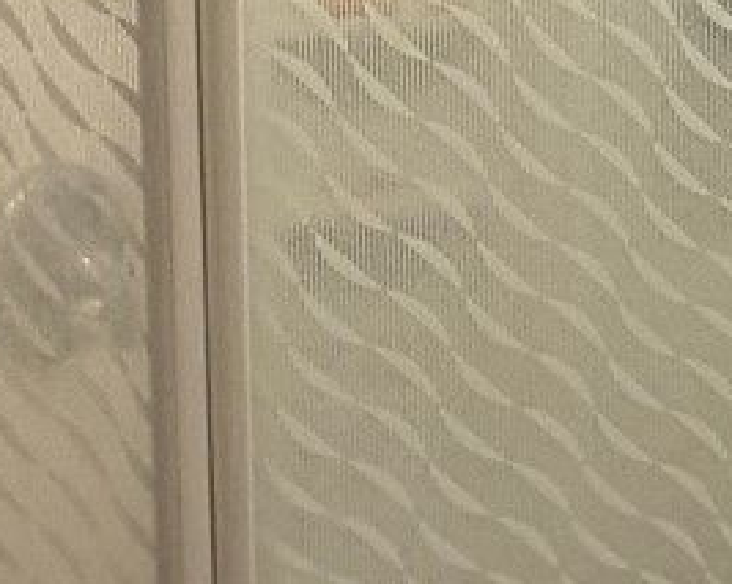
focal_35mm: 105
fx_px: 2272
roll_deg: -0.8
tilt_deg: -7.2
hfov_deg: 17.4
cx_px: 886
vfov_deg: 14.4
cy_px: 19
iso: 200
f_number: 2.2
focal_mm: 2.22
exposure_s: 1/60
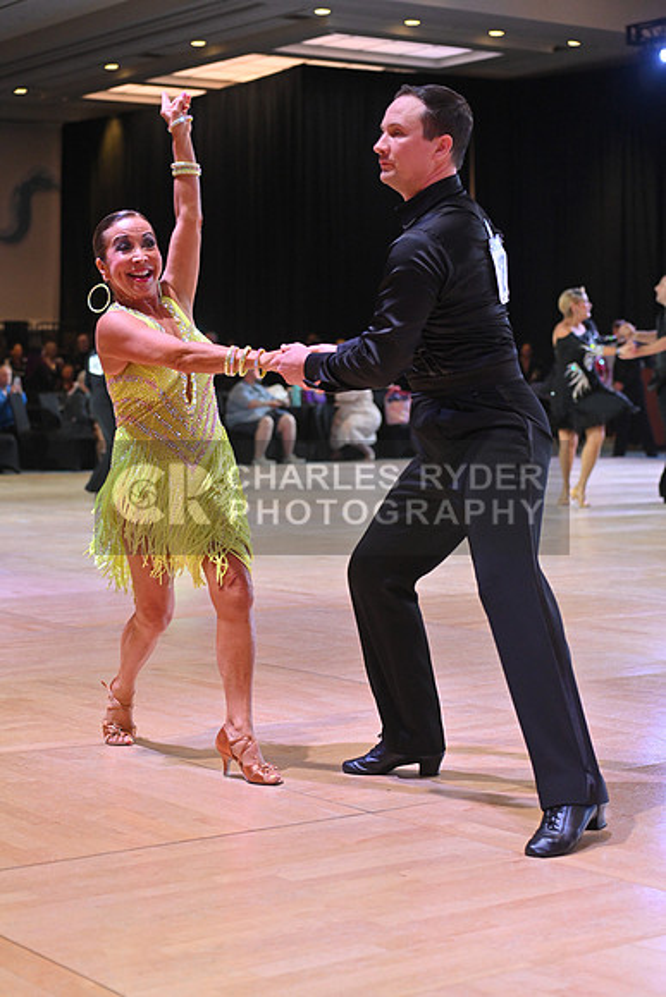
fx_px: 1941
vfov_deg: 28.8
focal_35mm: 70
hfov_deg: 19.5
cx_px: 333
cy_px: 498
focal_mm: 70
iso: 2000
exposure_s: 1/250
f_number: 4
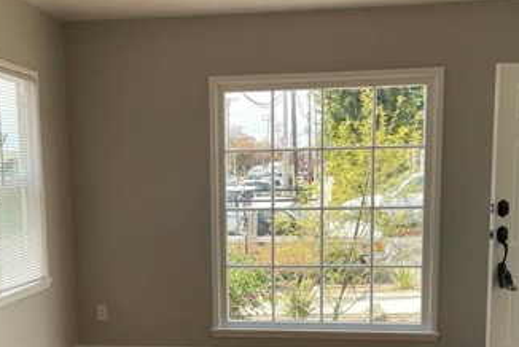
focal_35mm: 51
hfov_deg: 38.7
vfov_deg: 26.0
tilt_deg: -8.6
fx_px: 736
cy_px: 287
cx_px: 205
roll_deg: +0.6
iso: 32
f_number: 1.6
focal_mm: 5.1
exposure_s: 1/409
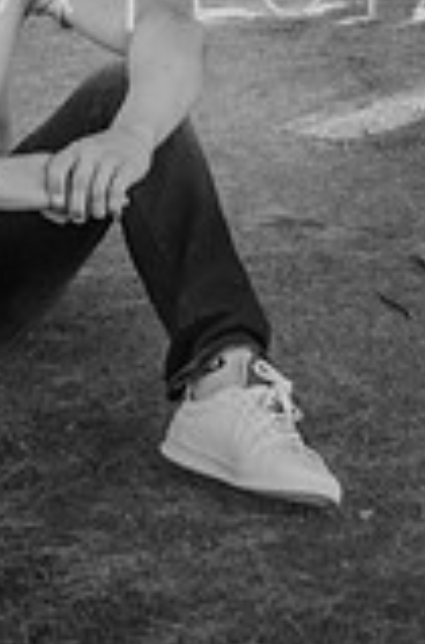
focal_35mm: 149
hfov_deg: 9.1
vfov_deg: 13.4
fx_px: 2656
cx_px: -4
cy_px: -158
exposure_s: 1/60
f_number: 4
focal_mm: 35
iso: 720
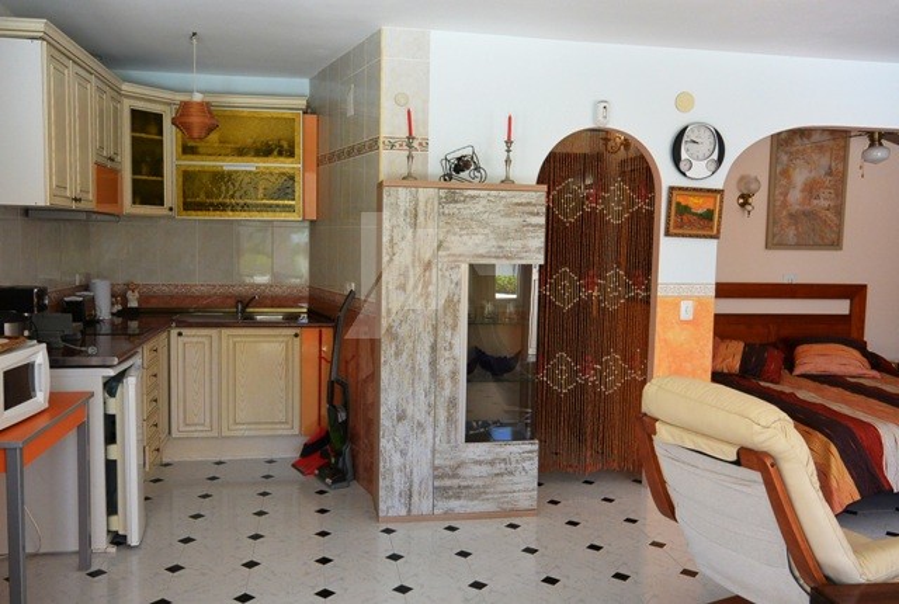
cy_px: 302
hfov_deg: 63.5
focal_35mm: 29
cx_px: 450
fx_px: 726
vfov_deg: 45.2
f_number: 3.5
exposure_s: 1/200
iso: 400
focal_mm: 11
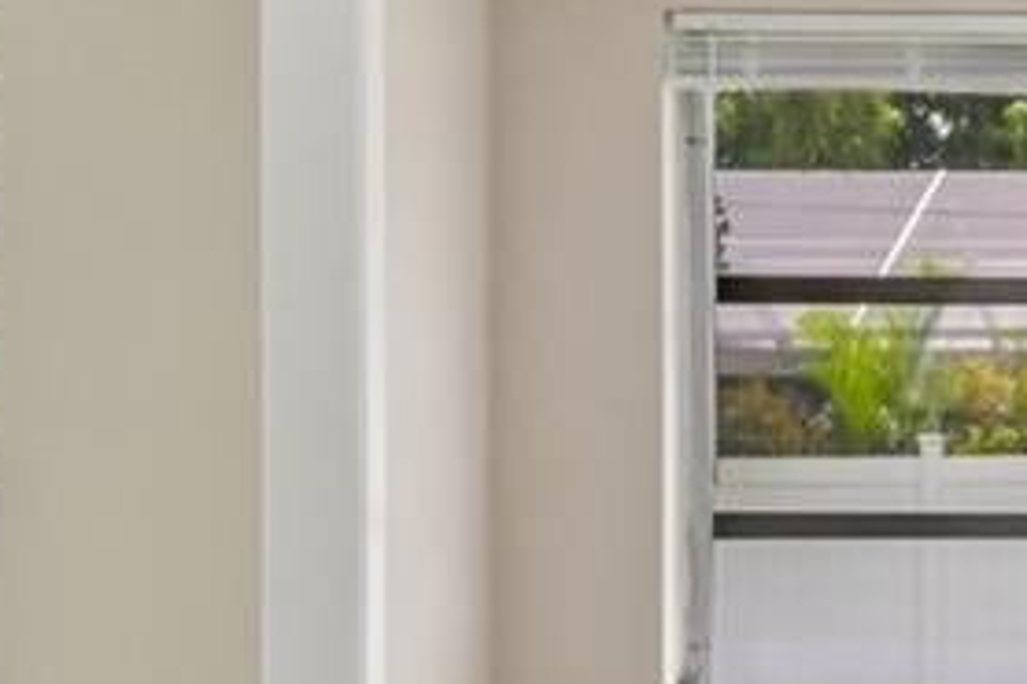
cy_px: 447
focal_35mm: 92
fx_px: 2623
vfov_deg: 14.8
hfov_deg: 19.9
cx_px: 1422
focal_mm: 16
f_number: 8
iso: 400
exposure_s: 1/250
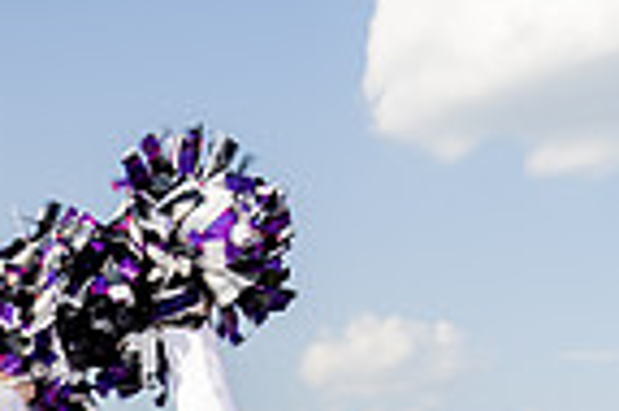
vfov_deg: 11.2
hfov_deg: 19.4
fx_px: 1786
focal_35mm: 104
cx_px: 100
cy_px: 965
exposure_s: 1/250
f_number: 7.1
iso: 100
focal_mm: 33
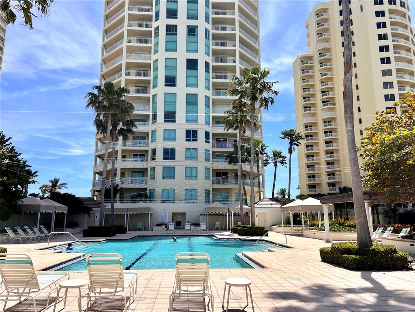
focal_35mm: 26
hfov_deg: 67.3
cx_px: 208
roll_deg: -0.4
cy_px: 156
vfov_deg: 53.1
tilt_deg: +9.8
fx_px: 312
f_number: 1.5
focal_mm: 5.7
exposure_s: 1/5076
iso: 50
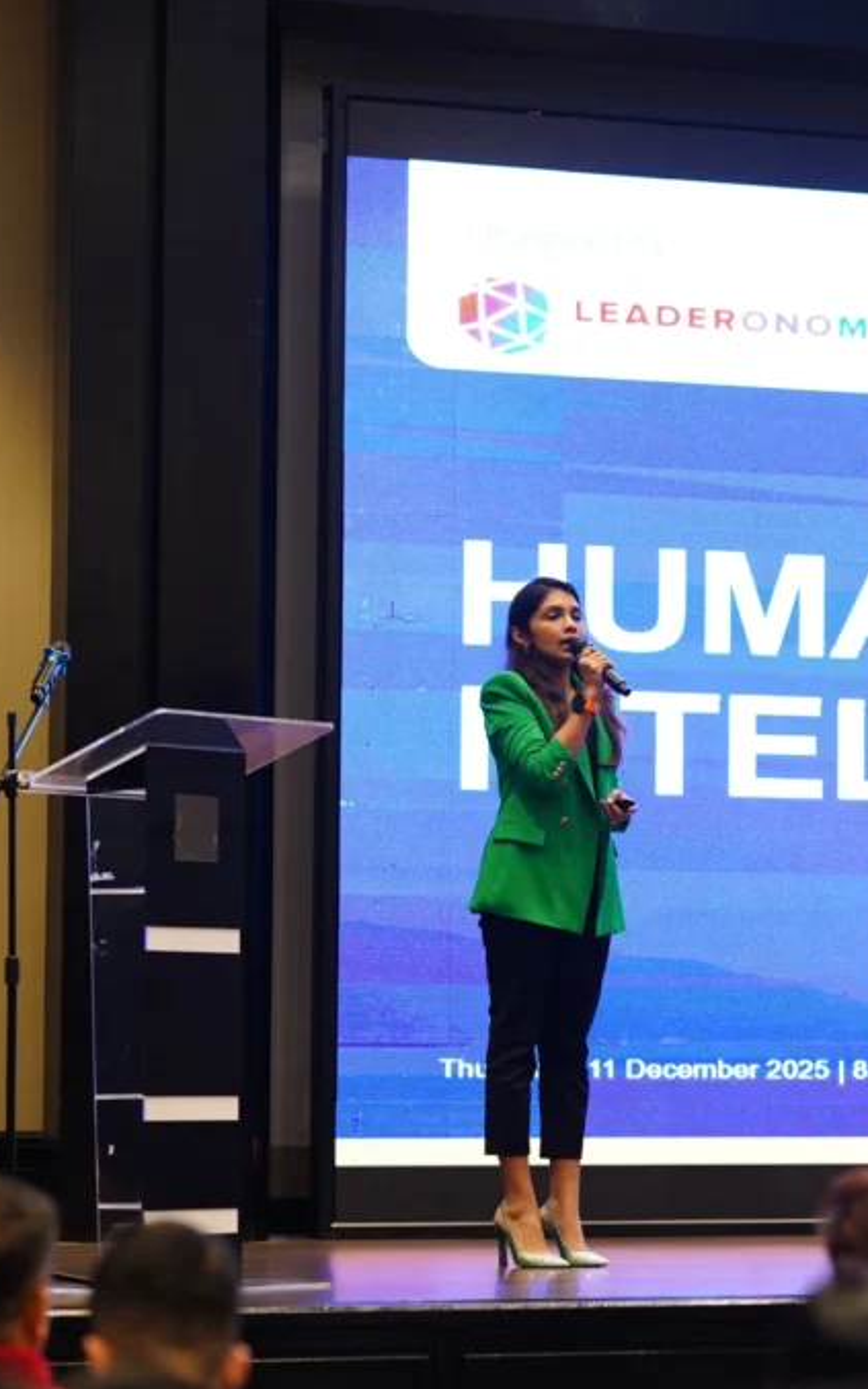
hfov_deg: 10.0
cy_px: 694
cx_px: 626
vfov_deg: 15.9
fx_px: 4959
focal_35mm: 131
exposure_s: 1/200
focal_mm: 85
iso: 1600
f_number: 2
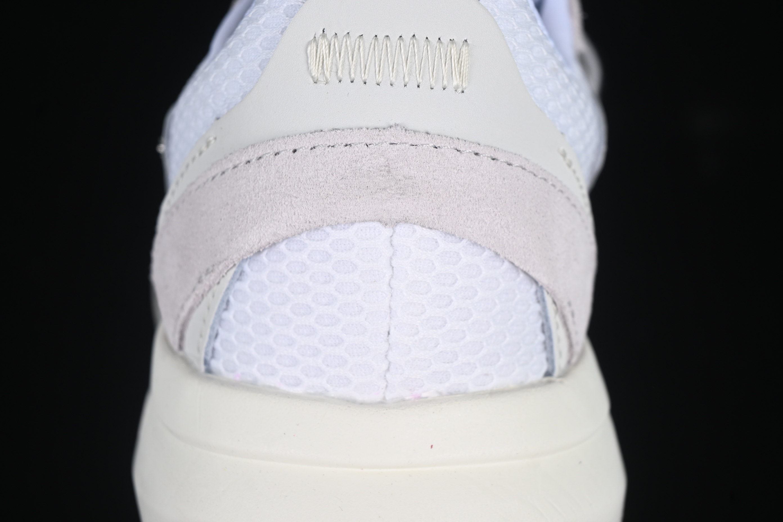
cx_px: 392
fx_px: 1631
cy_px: 261
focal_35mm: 75
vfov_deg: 18.2
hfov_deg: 27.0
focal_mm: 50
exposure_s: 1/80
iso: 160
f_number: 7.1
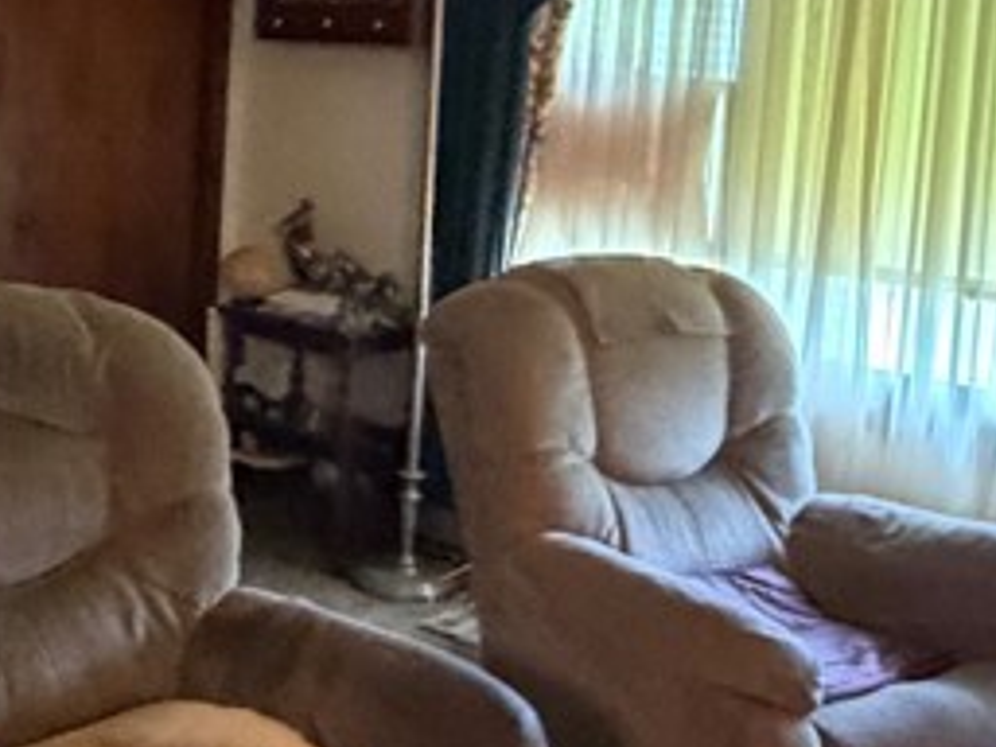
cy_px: 214
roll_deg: -1.9
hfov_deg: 32.9
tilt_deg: -6.9
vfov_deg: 25.9
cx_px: 132
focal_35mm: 56
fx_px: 1611
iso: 1250
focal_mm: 2.22
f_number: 2.2
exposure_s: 1/40
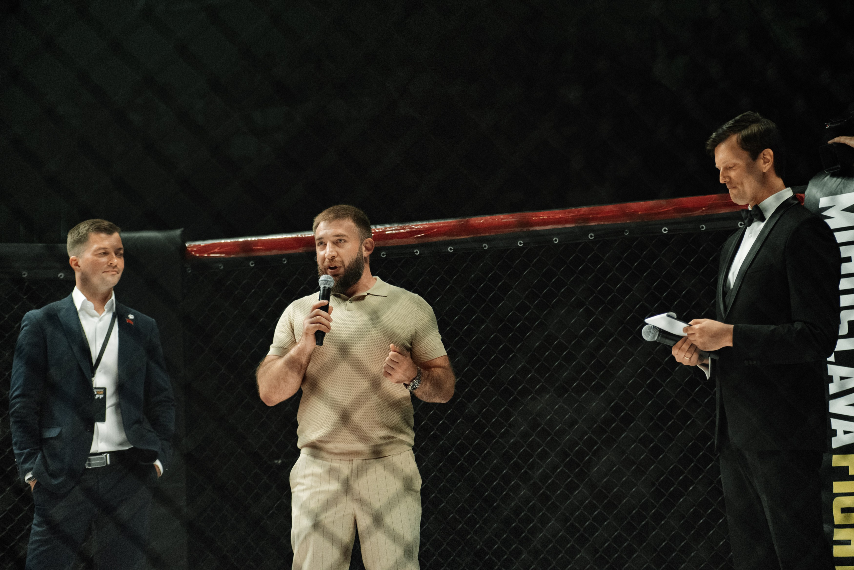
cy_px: 285
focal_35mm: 100
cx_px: 427
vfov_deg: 13.7
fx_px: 2373
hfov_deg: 20.4
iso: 4000
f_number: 4
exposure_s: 1/1600
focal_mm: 100
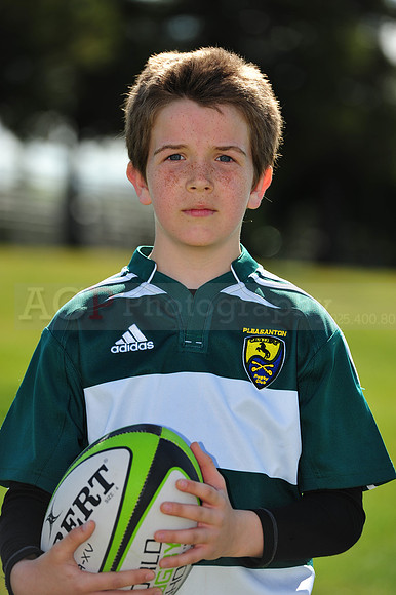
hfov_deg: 6.9
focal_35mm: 200
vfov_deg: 10.3
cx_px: 198
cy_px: 298
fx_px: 3304
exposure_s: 1/1000
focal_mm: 200
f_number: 4.5
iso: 200
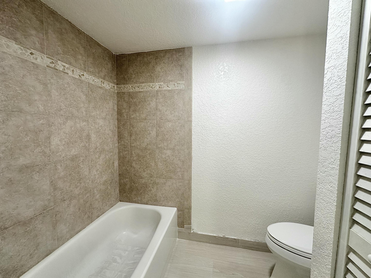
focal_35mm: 14
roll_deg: -0.7
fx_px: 150
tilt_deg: -4.2
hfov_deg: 102.1
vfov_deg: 85.7
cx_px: 186
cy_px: 139
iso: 160
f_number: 2.2
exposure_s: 1/120
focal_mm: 2.22
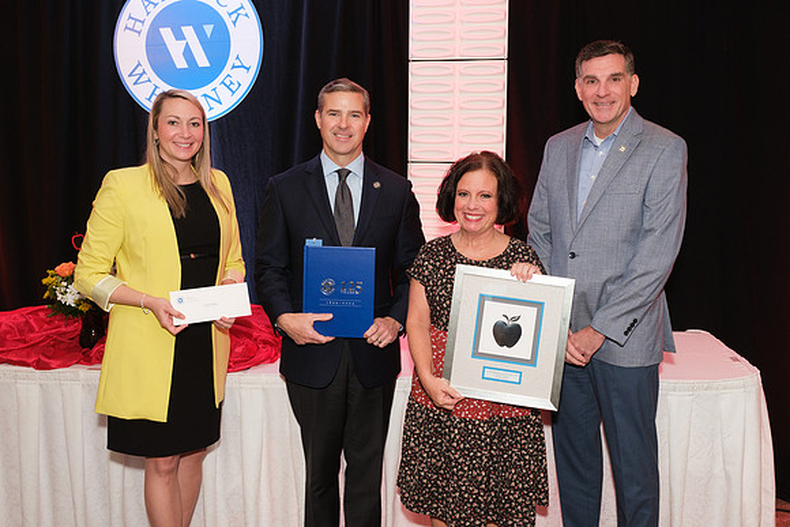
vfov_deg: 36.8
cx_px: 417
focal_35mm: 36
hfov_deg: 53.0
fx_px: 792
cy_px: 250
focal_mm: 22.7
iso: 1000
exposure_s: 1/125
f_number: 4
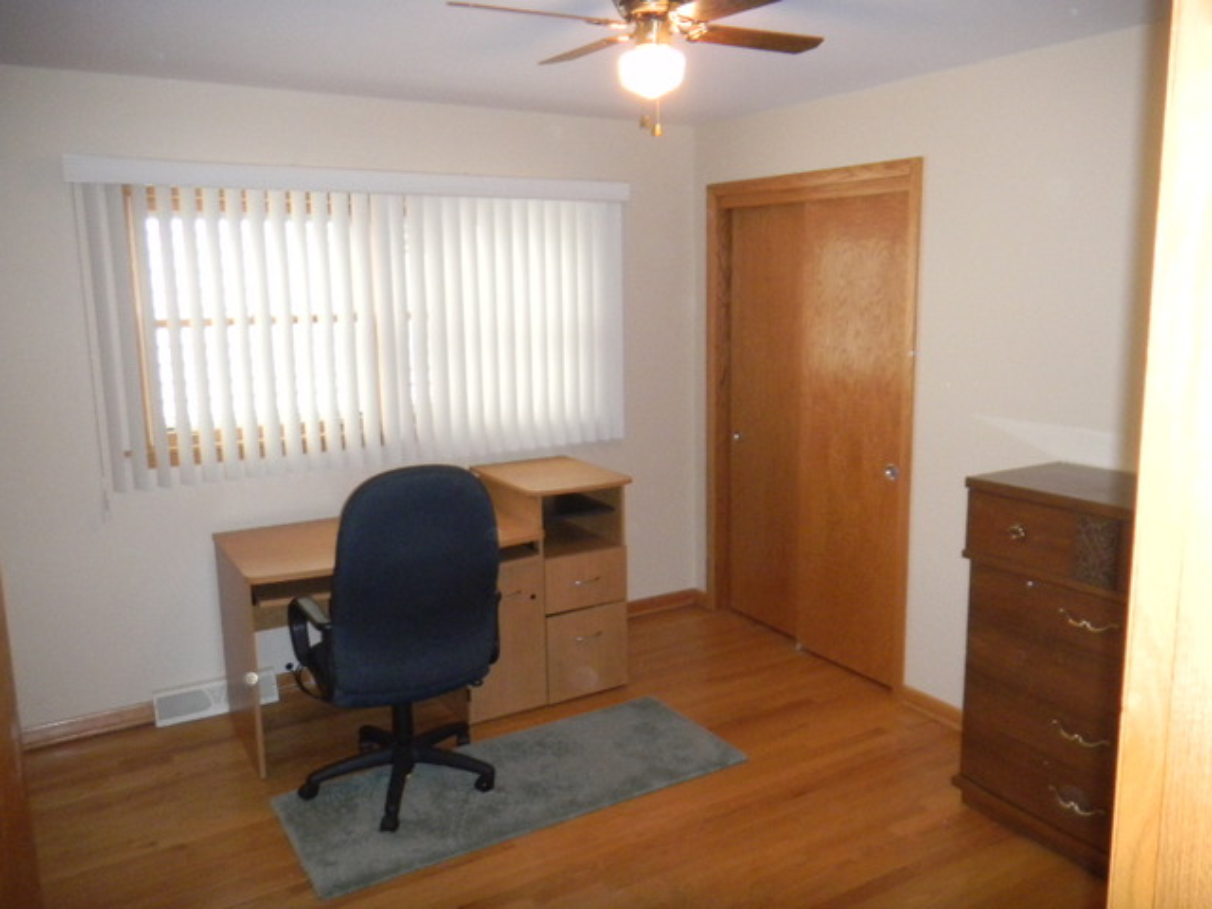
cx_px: 606
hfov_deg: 63.4
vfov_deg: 49.7
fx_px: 980
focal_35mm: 28
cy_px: 454
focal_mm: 5
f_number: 3.9
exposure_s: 1/30
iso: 400
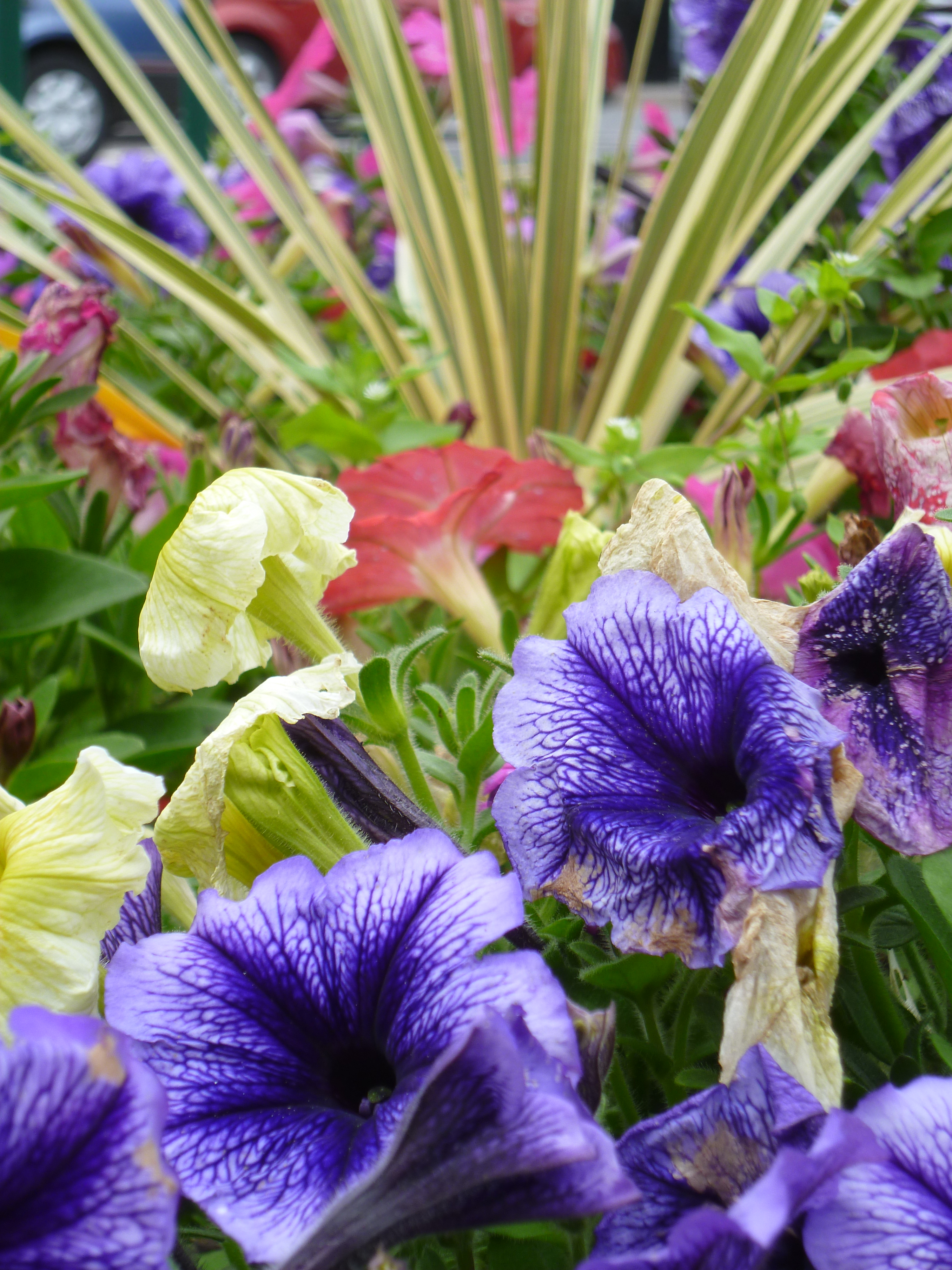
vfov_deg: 26.0
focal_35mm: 75
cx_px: 476
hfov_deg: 19.6
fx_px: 2750
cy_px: 635
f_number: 4.4
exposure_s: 1/200
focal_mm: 13.4
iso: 100
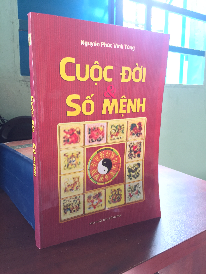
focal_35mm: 29
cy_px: 137
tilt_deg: -9.2
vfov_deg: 61.7
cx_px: 103
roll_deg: -1.1
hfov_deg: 48.2
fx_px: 230
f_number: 2.2
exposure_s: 1/33
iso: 64
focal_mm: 4.15
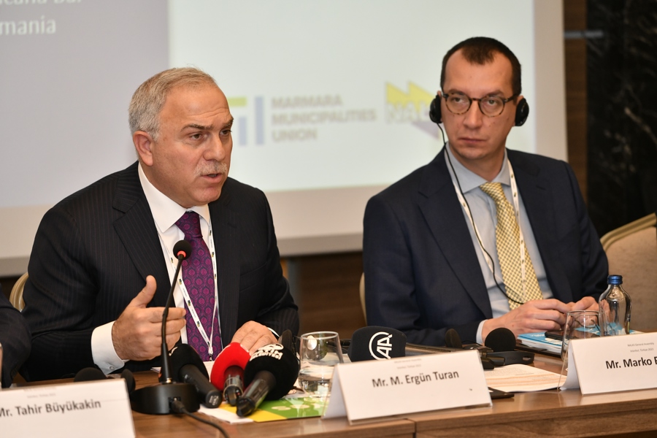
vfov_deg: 8.6
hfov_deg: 12.8
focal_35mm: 160
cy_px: 219
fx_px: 2920
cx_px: 328
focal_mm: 160
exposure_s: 1/125
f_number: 4
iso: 1600
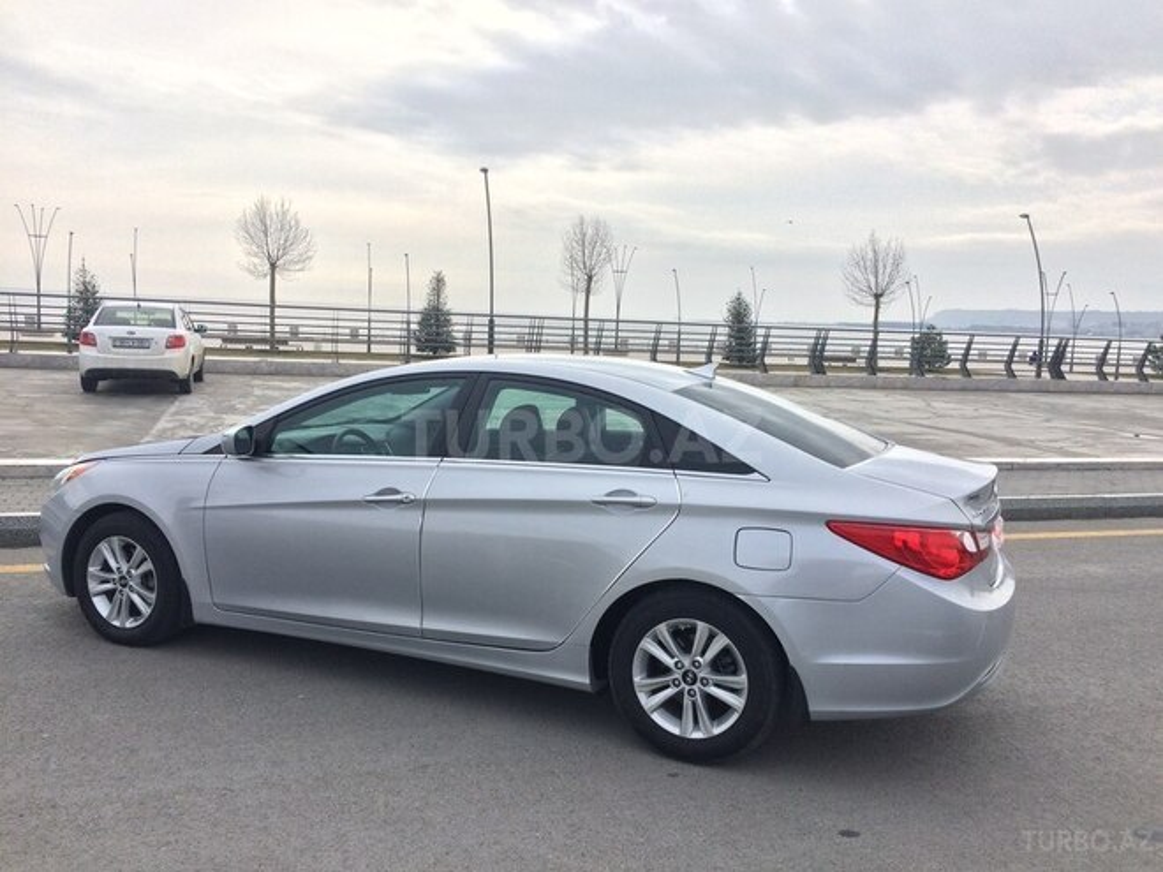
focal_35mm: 29
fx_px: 974
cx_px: 582
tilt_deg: -7.4
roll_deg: -1.1
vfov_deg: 48.2
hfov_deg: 61.7
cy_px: 436
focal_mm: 4.15
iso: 32
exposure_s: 1/1140
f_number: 2.2
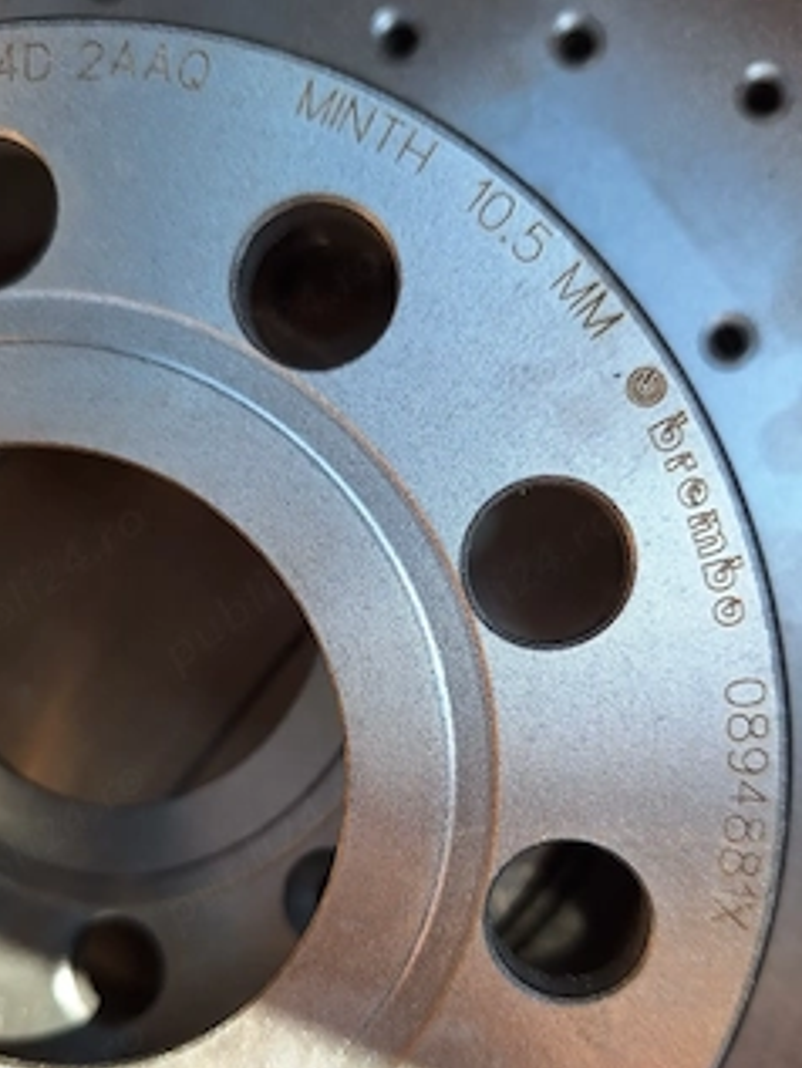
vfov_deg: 61.1
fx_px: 895
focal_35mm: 29
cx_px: 391
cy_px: 643
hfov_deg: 48.3
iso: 40
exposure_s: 1/192
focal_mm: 5.54
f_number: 1.8
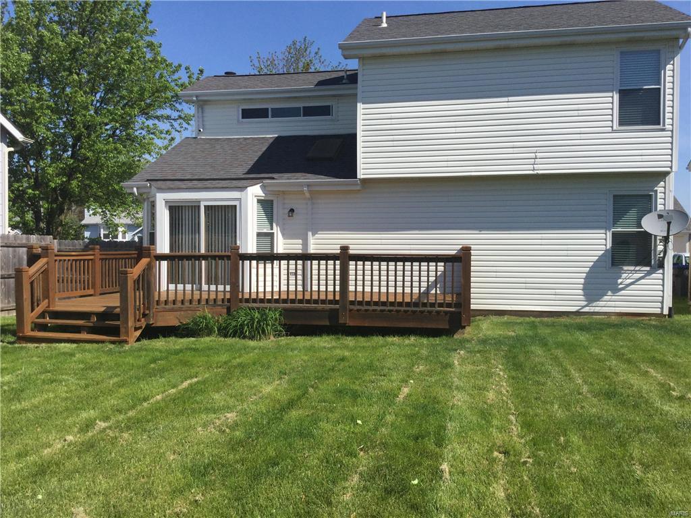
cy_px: 259
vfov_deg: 45.4
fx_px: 619
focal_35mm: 31
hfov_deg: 58.4
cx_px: 346
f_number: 2.4
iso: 25
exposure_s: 1/1894
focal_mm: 3.3
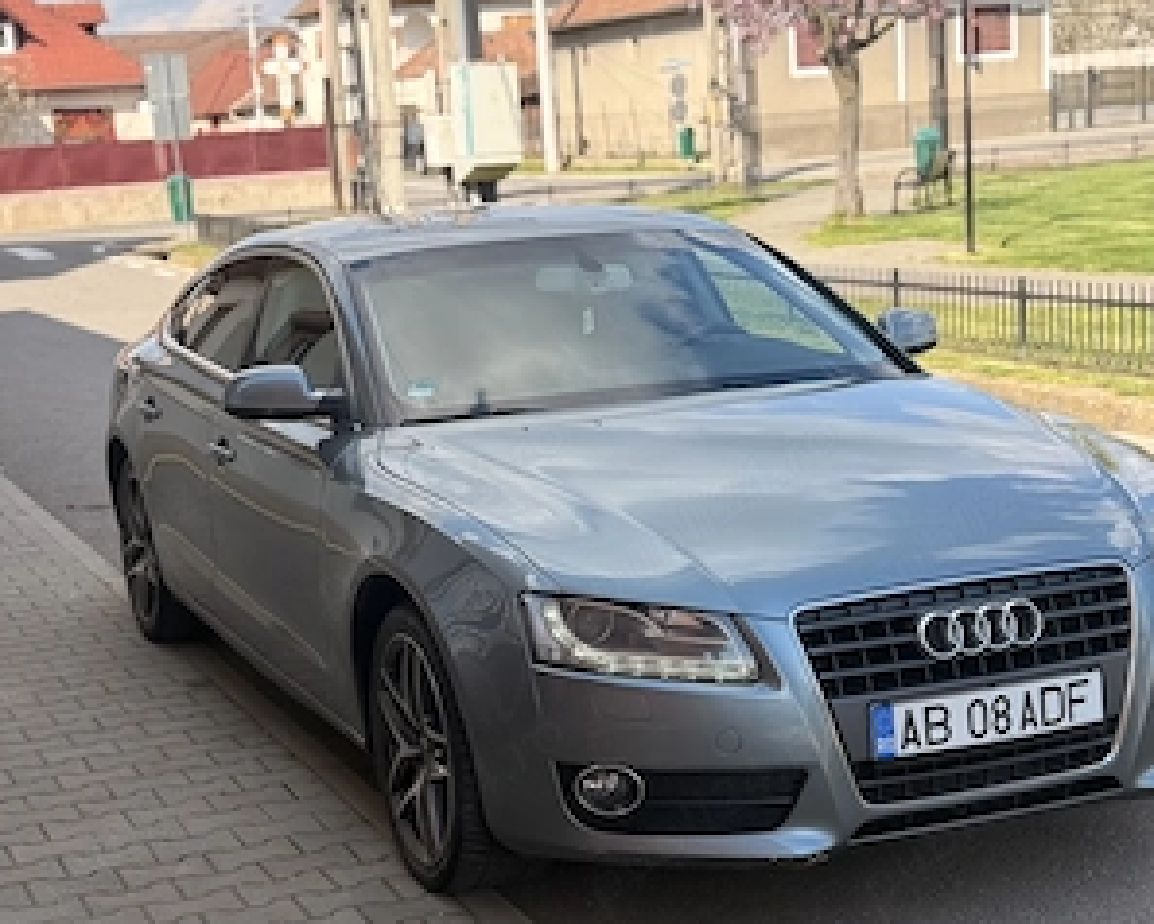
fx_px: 2153
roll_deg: +3.5
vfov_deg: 24.2
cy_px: 578
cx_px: 575
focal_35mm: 63
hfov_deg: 30.0
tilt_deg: -12.2
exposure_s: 1/2342
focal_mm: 6.76
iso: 64
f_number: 1.78
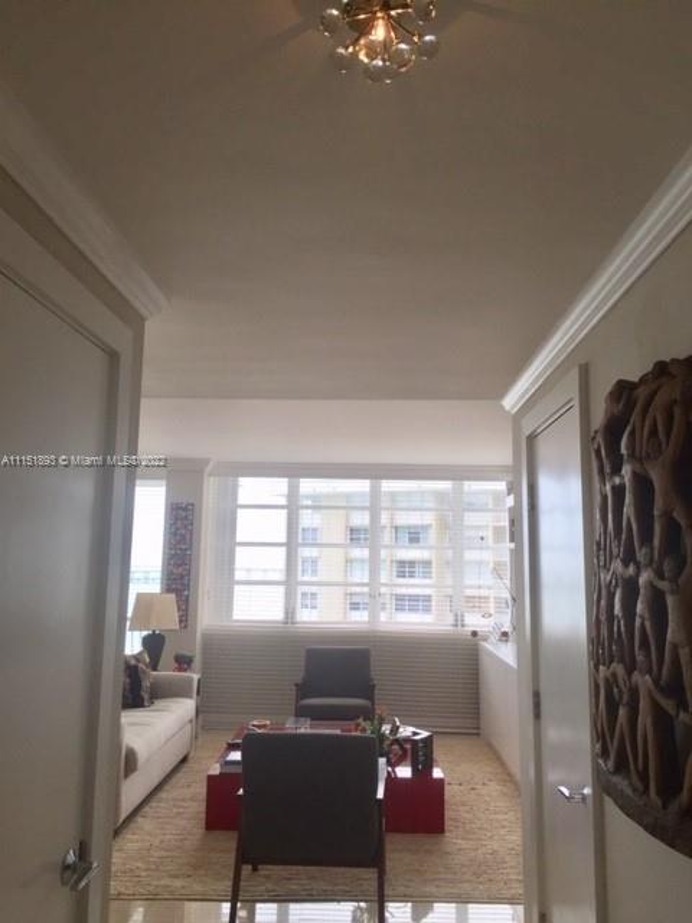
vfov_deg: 61.7
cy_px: 462
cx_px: 346
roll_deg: -0.9
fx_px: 773
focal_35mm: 29
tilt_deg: +9.9
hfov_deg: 48.2
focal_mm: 4.15
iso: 32
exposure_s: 1/327
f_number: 2.2
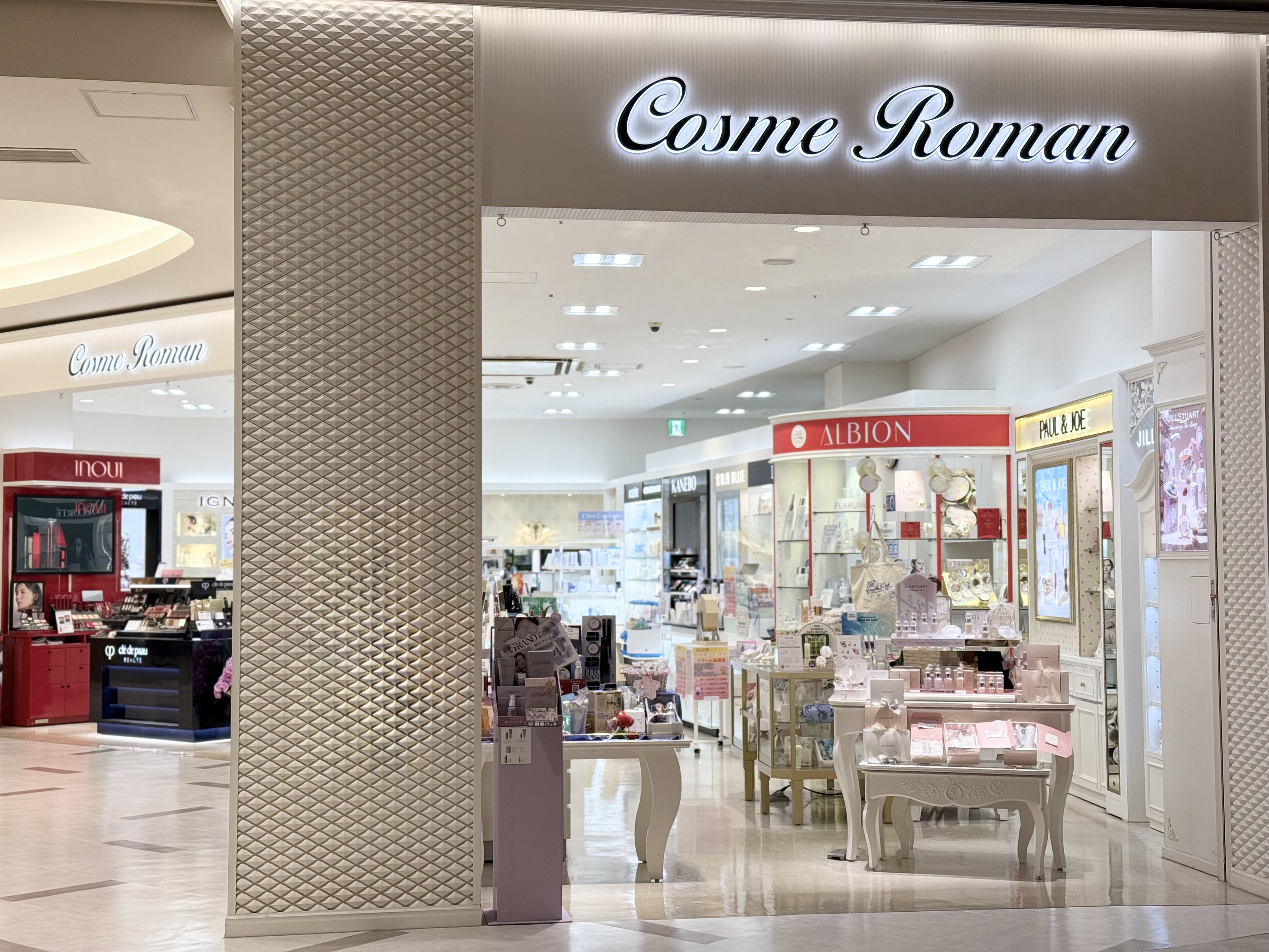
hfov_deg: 39.7
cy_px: 476
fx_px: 1760
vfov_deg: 30.3
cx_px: 634
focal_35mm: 48
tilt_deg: +2.4
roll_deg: +0.1
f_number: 1.78
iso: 64
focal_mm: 6.76
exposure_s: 1/254
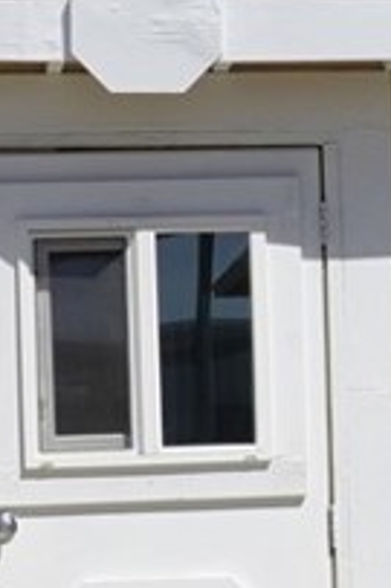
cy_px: 355
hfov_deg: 6.4
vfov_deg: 9.7
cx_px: 501
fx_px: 3459
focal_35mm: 212
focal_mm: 15.59
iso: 100
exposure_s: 1/800
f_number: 5.6
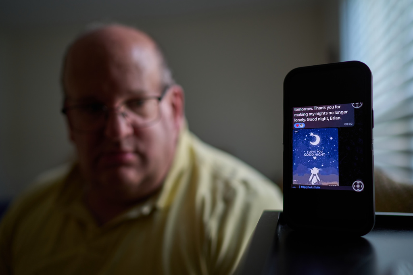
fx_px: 401
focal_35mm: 35
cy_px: 138
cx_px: 206
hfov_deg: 54.4
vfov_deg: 37.8
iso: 125
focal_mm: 35
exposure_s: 1/100
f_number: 1.4
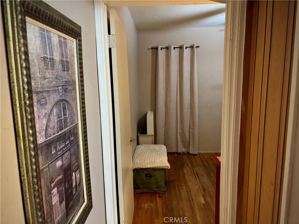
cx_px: 150
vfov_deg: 53.1
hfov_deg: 67.3
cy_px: 112
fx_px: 225
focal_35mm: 26
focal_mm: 5.96
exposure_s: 1/60
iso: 500
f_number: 1.6
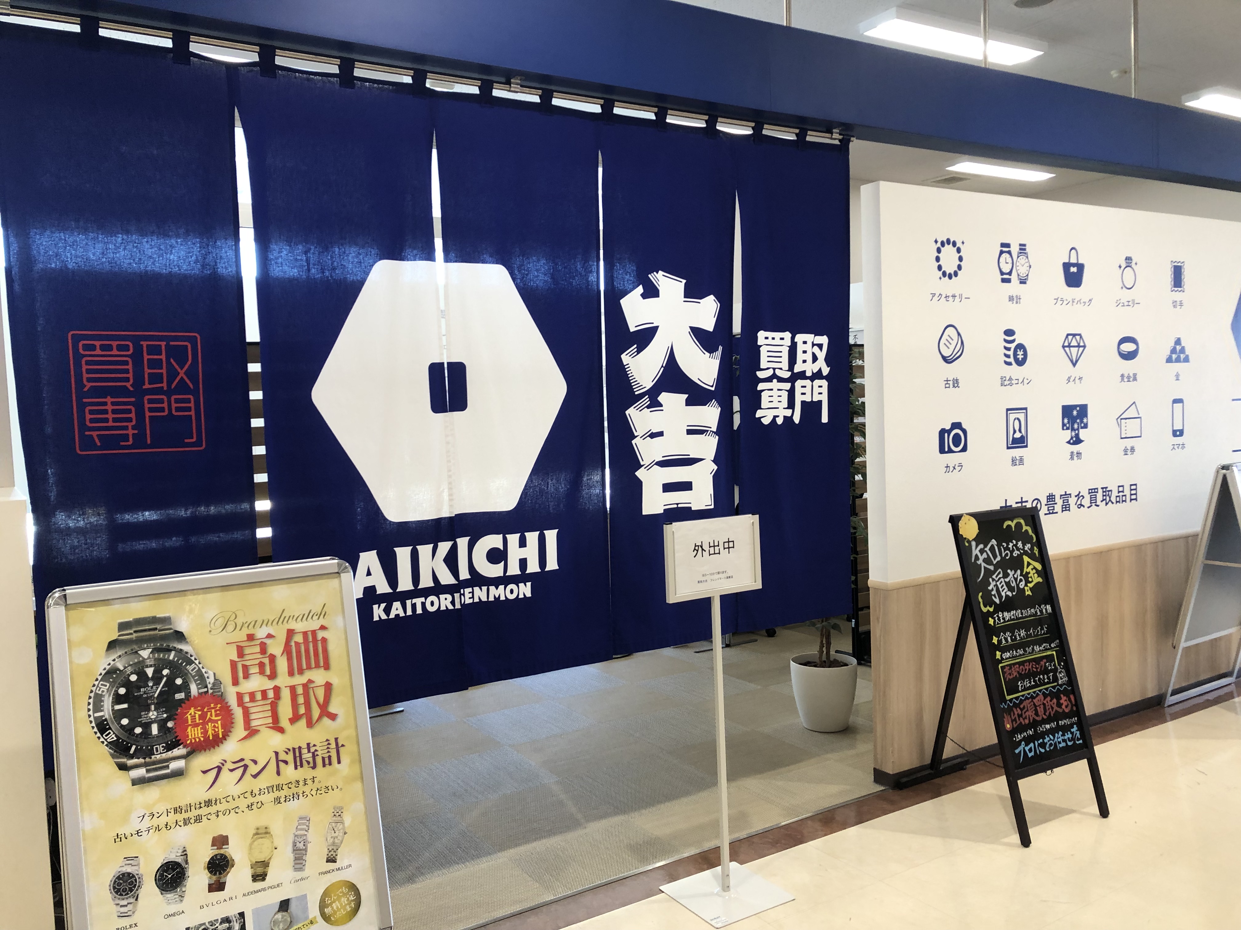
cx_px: 620
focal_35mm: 28
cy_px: 465
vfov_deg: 49.7
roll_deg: +2.3
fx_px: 1004
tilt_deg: -2.5
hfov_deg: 63.4
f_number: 1.8
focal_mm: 3.99
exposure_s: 1/40
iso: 25
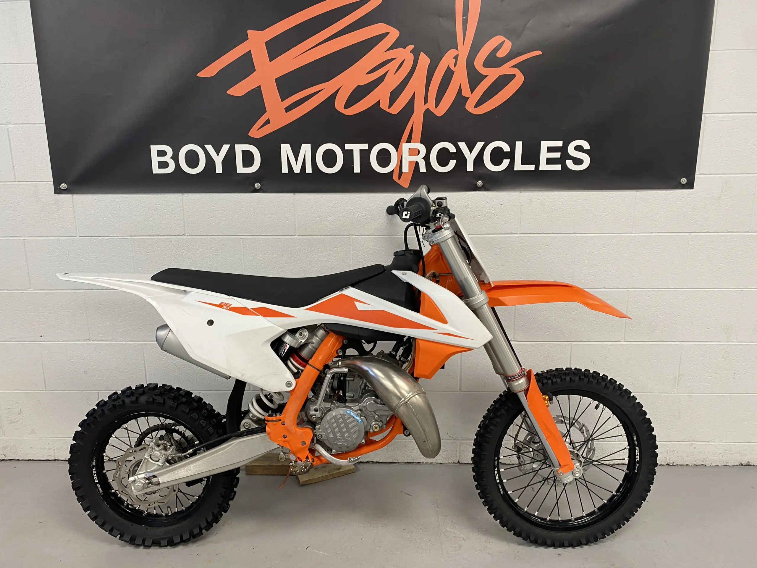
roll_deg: +0.6
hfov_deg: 67.3
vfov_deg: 53.1
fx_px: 569
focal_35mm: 26
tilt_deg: -11.8
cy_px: 284
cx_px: 378
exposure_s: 1/50
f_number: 1.8
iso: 64
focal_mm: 4.25
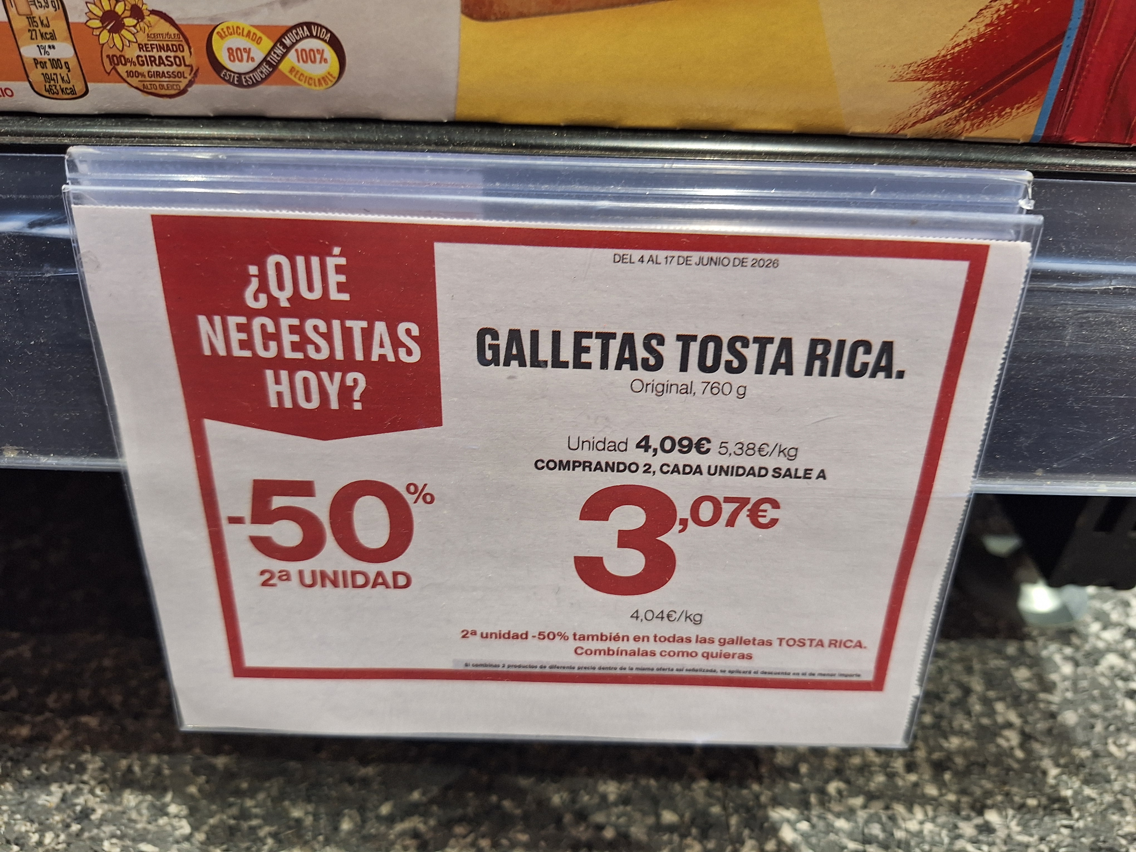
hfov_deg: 73.9
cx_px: 568
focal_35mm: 23
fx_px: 755
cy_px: 426
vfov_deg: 58.9
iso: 80
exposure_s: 1/50
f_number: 1.8
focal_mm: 5.54
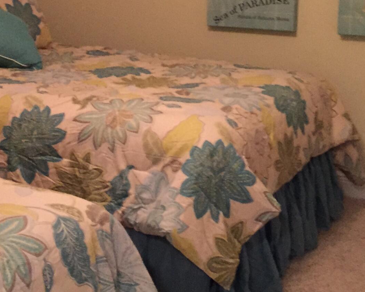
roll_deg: -0.2
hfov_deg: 23.4
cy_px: 62
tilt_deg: -9.1
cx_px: 63
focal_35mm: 80
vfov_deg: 19.0
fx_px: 864
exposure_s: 1/15
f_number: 2.2
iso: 500
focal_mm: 4.15
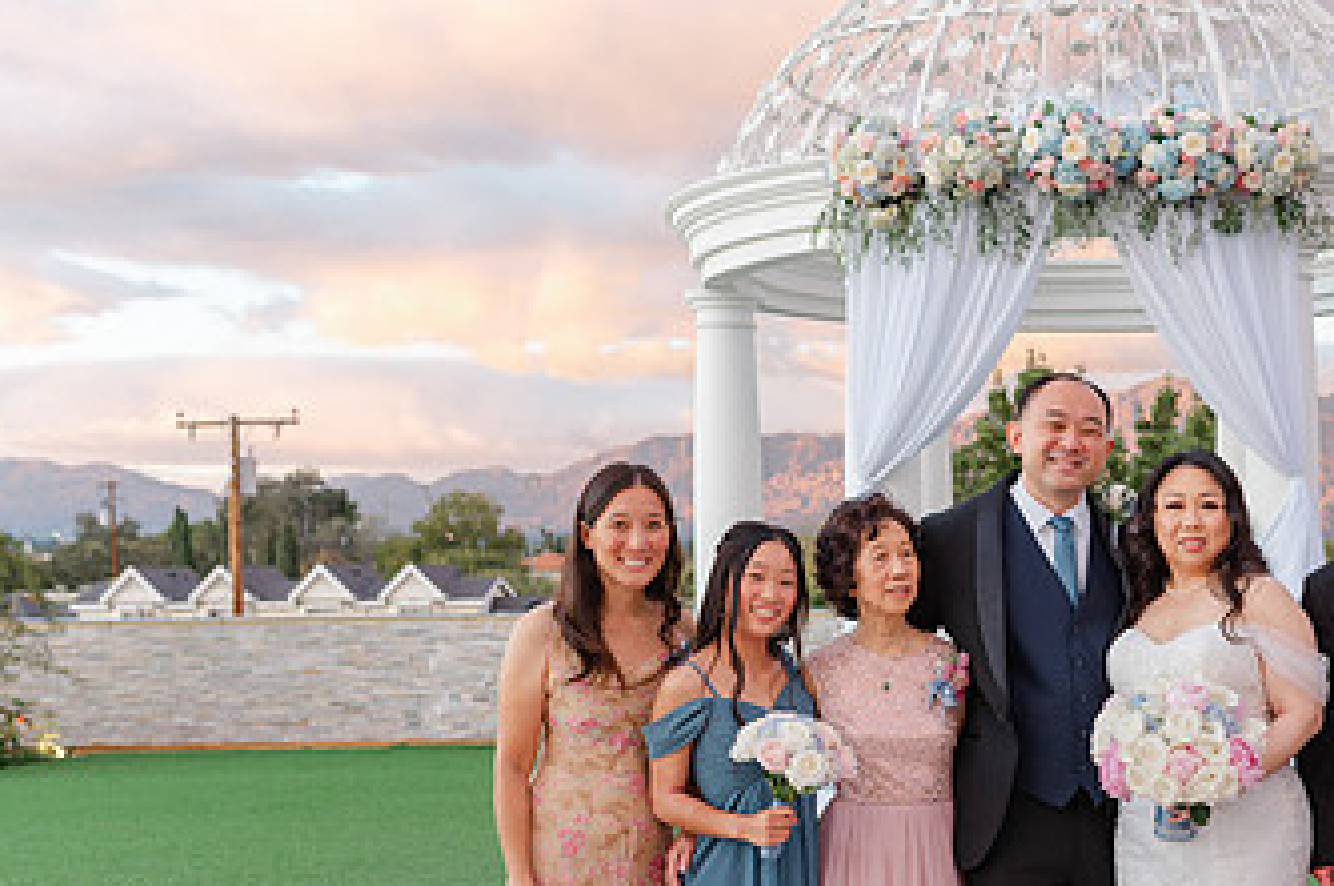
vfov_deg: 22.0
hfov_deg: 31.8
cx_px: 1126
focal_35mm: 61
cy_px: 657
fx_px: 2257
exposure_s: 1/125
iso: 160
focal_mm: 35
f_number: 4
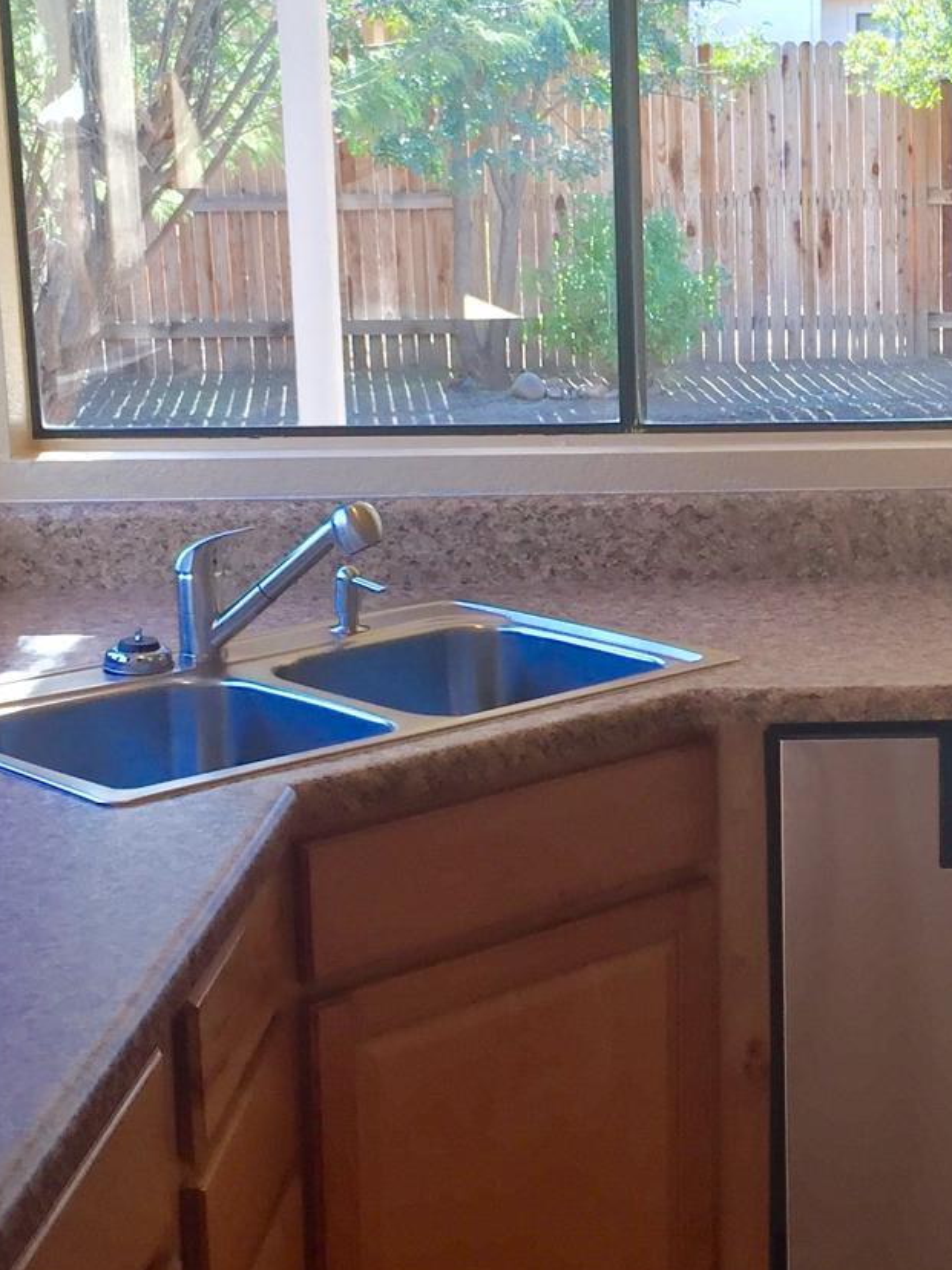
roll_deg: +1.7
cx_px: 843
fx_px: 2569
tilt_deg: -9.4
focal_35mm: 70
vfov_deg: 27.8
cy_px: 611
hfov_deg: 20.6
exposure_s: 1/120
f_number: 2.2
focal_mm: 4.15
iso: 50
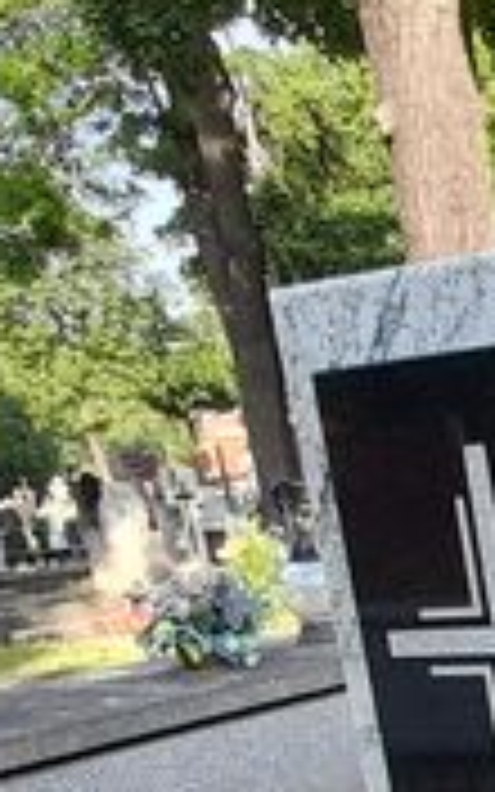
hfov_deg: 17.7
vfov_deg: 28.5
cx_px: 788
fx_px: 1381
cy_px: 909
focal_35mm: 64
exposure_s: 1/200
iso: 40
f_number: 2.2
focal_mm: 1.42
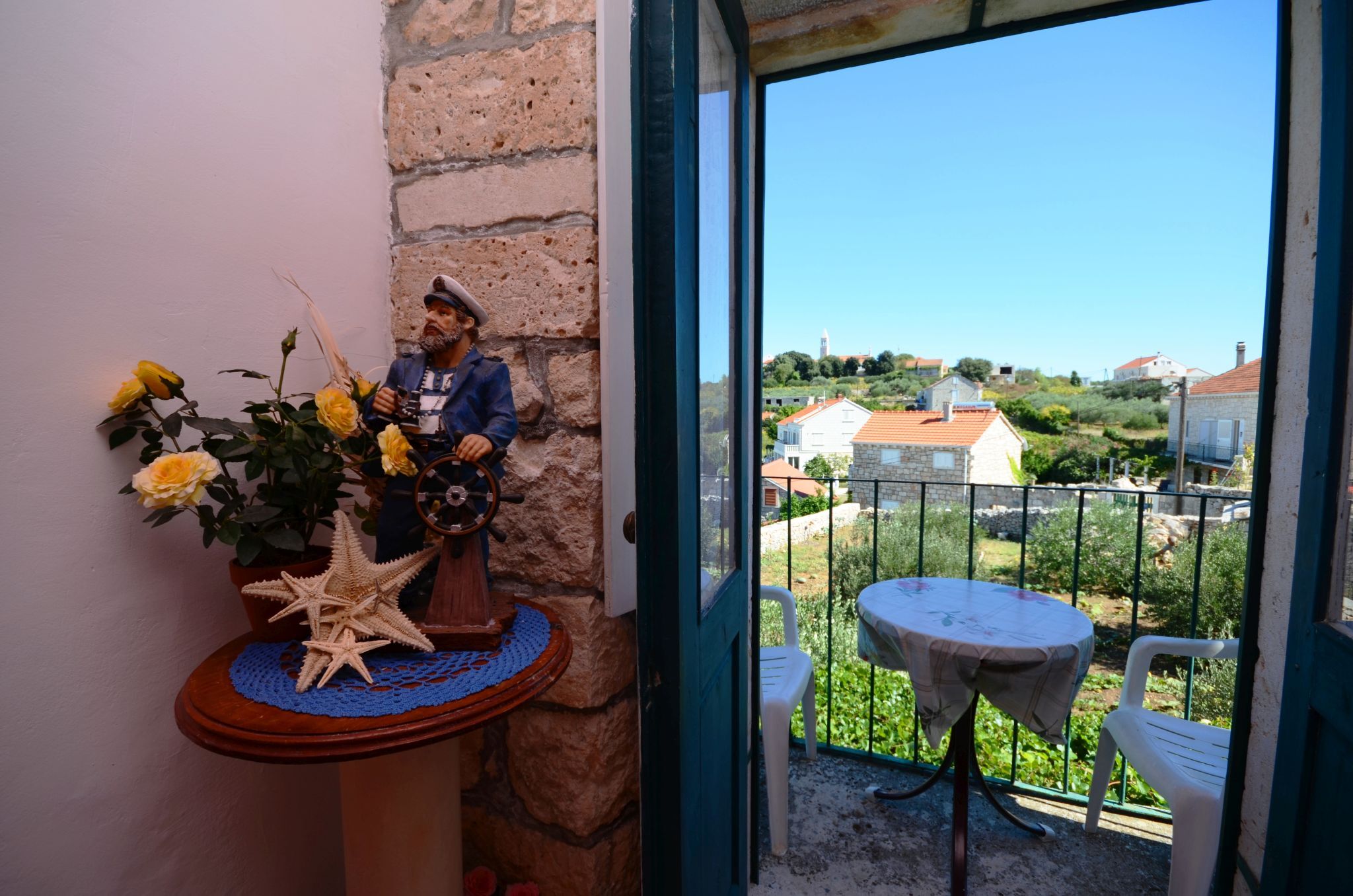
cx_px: 676
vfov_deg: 77.1
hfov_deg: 100.5
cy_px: 448
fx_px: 563
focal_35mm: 15
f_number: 8
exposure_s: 1/160
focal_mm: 10
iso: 100
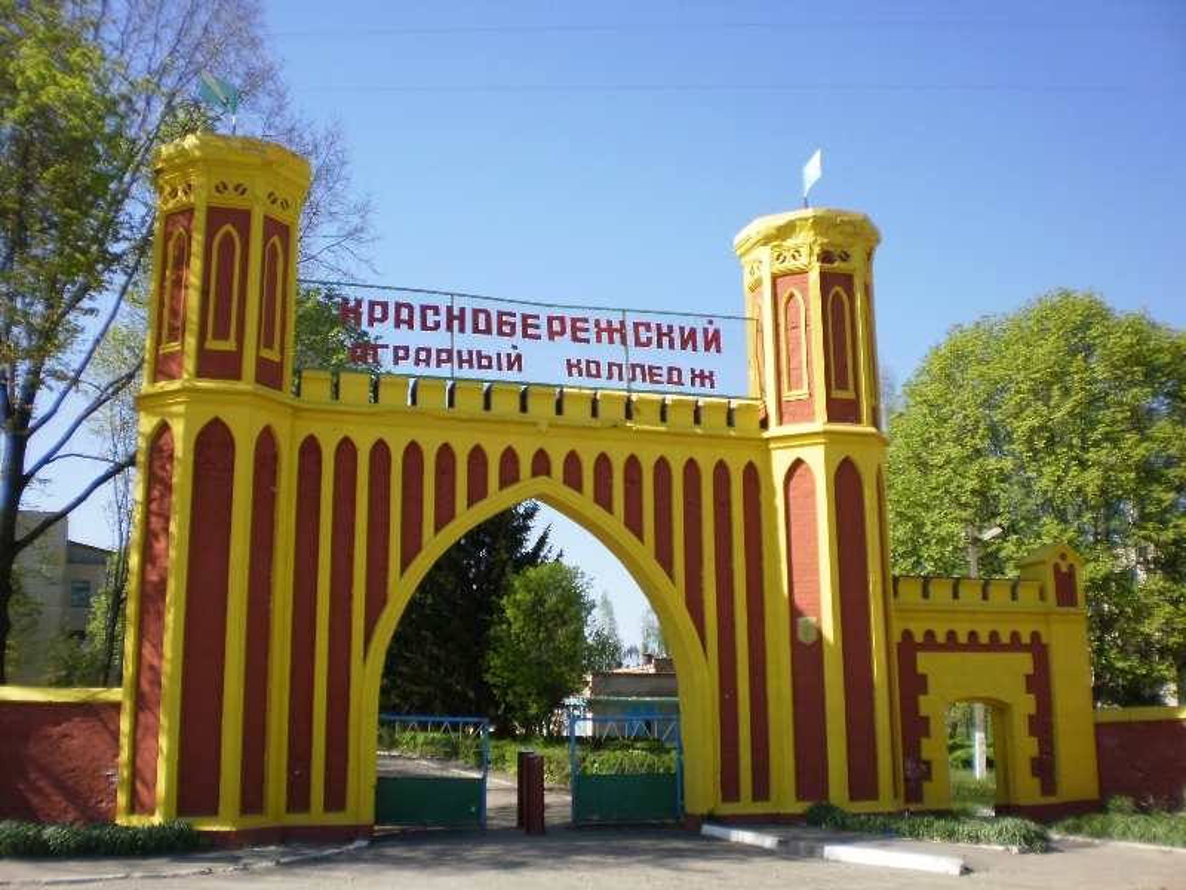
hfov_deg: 49.0
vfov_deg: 37.7
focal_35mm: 38
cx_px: 593
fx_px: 1302
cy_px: 445
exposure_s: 1/640
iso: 100
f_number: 3.1
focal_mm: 6.3
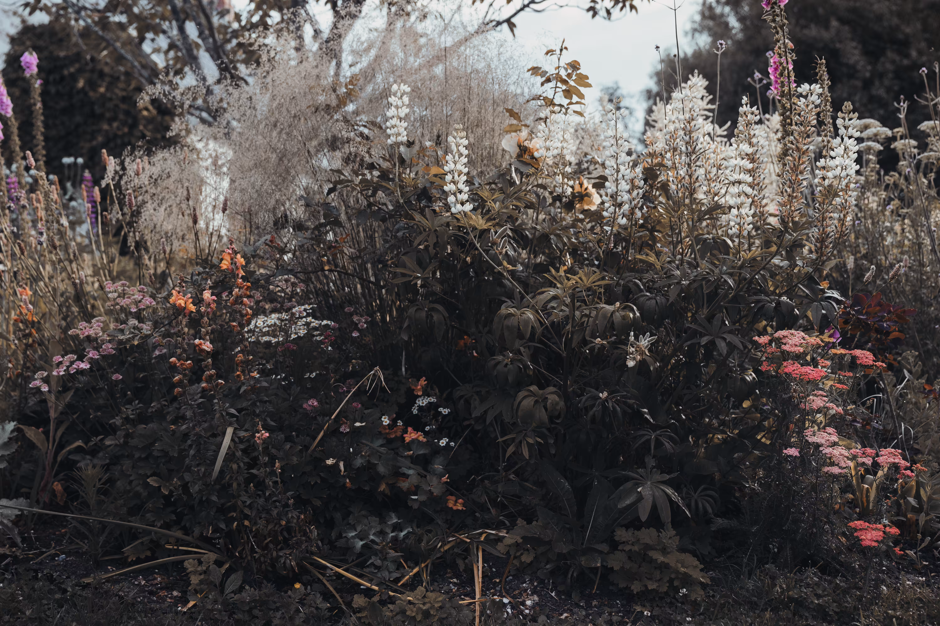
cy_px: 313
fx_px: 1018
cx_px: 470
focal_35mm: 39
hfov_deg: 49.6
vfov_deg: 34.2
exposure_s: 1/500
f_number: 3.5
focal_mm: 39
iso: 320
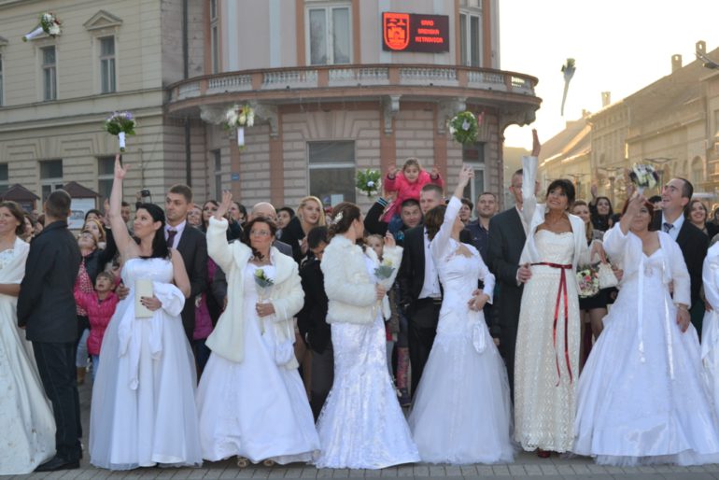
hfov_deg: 33.4
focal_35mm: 60
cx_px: 360
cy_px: 240
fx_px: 1199
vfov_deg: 22.6
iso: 400
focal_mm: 40
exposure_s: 1/160
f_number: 7.1
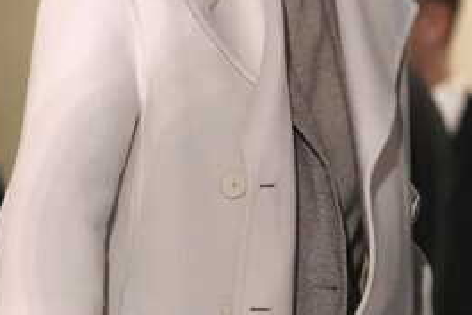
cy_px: 202
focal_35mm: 887
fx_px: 11635
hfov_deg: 2.3
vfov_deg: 1.6
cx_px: 716
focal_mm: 147
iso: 5000
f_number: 2.8
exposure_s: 1/320
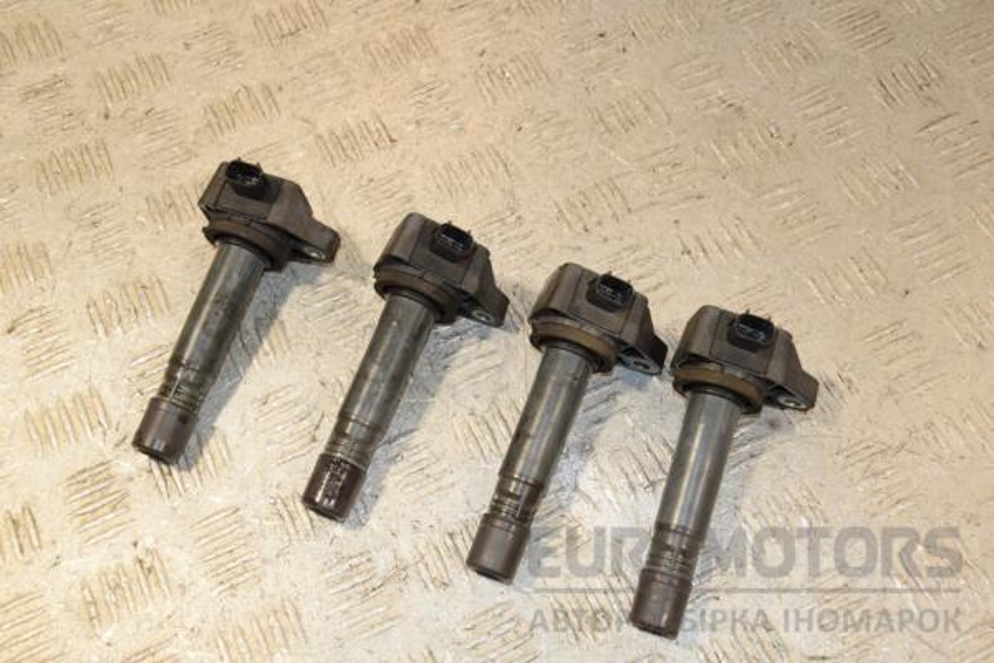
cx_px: 497
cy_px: 332
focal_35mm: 48
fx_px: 1325
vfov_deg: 28.1
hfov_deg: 41.1
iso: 800
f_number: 8
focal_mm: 32
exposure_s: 1/200
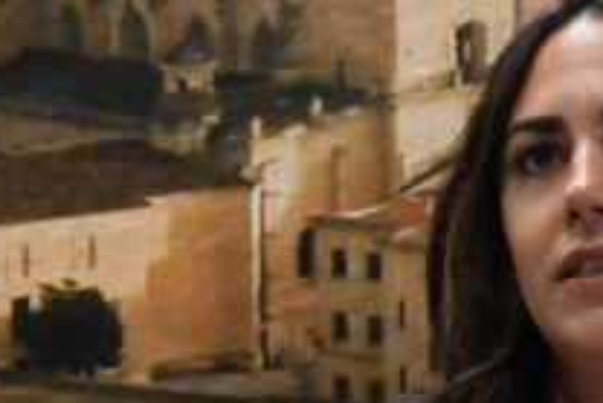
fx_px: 2766
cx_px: 99
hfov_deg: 12.4
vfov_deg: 8.3
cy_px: 448
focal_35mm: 165
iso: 4000
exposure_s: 1/100
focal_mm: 43
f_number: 5.3
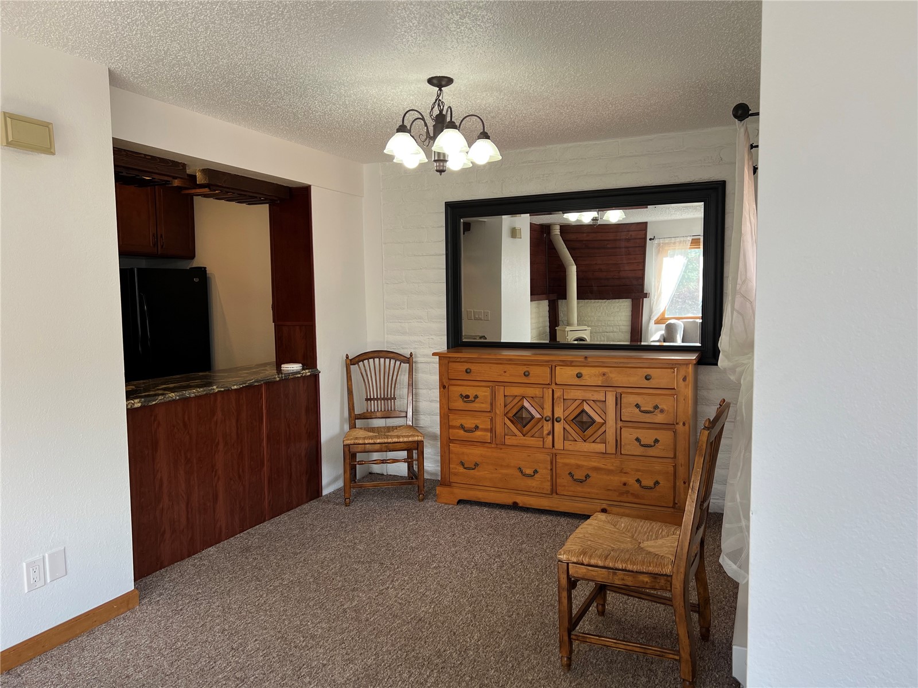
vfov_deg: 53.1
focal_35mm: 26
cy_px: 344
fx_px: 690
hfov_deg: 67.3
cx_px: 459
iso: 50
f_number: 1.5
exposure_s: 1/120
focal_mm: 5.7
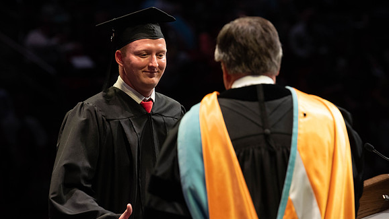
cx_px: 178
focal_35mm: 217
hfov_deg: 9.9
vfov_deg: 5.6
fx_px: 2238
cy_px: 81
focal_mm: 190
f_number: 4.5
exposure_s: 1/320
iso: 1600
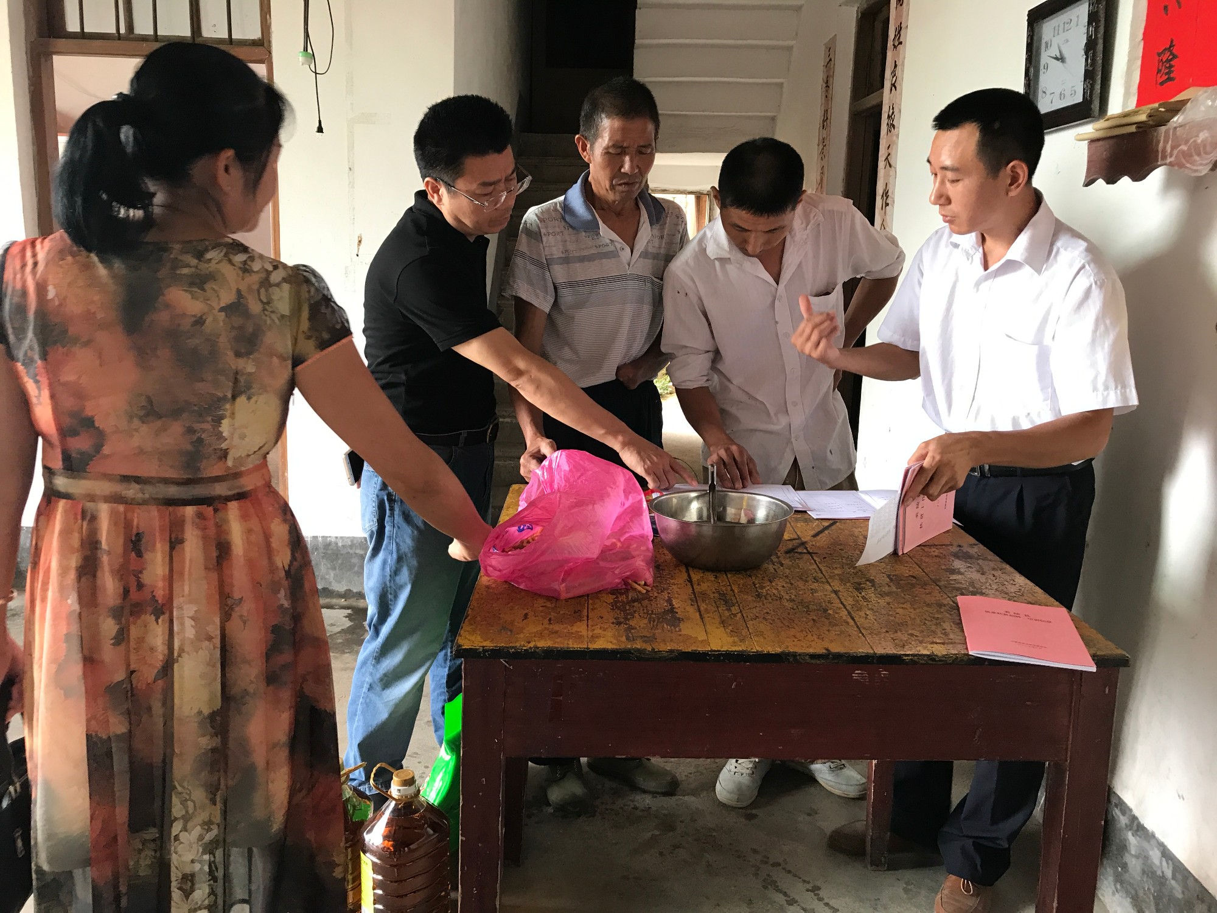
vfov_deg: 49.7
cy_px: 456
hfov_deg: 63.4
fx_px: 984
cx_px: 608
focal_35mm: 28
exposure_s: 1/17
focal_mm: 3.99
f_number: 1.8
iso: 40
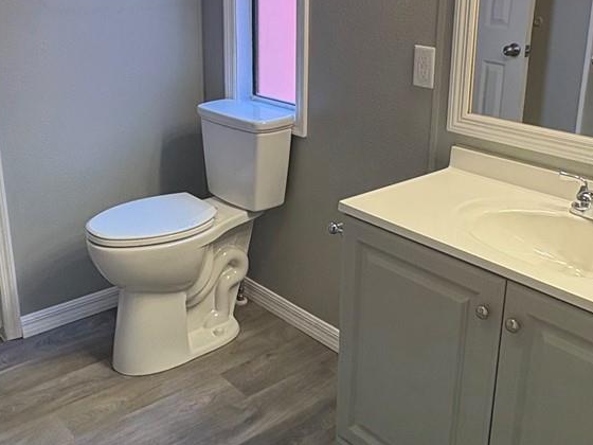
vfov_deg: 35.6
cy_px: 150
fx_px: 685
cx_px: 245
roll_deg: +1.1
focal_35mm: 40
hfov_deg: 46.6
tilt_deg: -16.2
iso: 64
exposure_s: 1/120
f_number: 2.2
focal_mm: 2.22
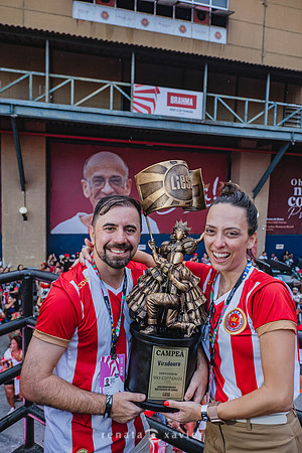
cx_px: 151
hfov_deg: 53.1
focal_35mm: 24
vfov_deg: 73.7
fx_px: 302
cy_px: 226
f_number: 3.2
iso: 1600
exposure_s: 1/500
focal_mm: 16
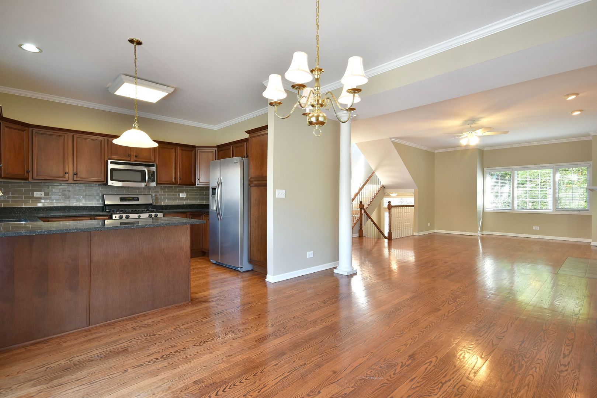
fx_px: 299
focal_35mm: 18
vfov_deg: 67.4
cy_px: 199
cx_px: 298
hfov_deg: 90.0
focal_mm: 12
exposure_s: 1/6
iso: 200
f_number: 8
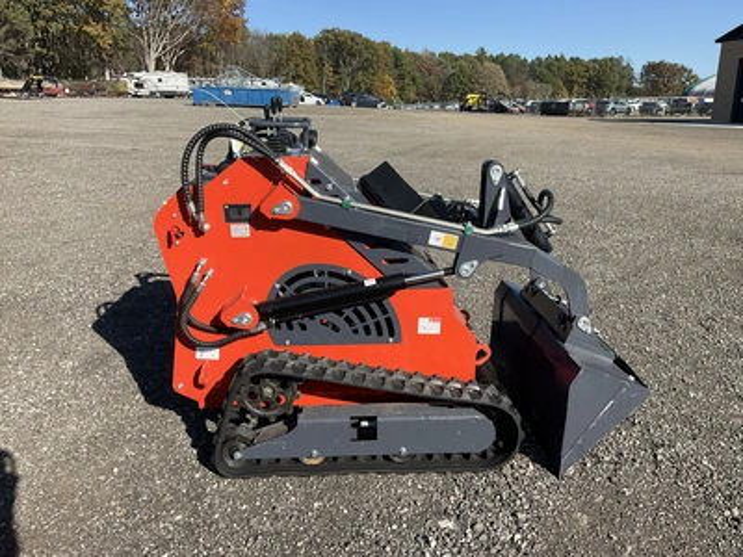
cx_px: 372
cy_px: 278
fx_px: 622
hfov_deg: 61.7
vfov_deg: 48.2
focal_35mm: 29
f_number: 1.8
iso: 25
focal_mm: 3
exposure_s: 1/1311
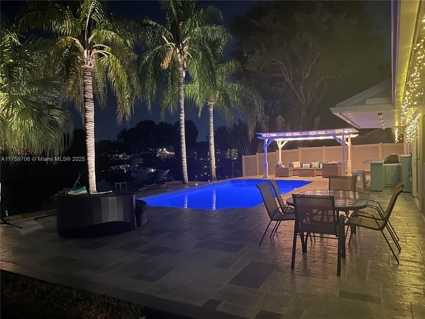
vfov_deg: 53.1
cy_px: 160
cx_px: 212
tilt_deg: -0.9
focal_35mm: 26
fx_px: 319
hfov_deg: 67.3
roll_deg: +1.5
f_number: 1.6
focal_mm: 4.2
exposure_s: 1/15
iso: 1250
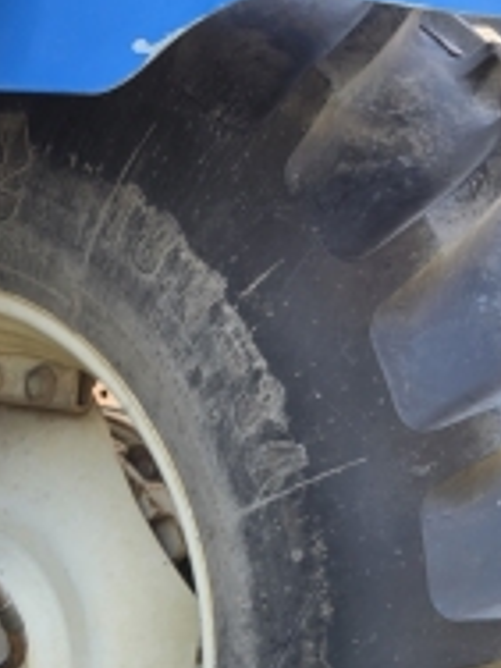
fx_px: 1814
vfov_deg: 17.8
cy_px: 1109
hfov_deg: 14.1
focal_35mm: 94
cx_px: -377
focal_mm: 6.3
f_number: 1.7
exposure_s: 1/359
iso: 40
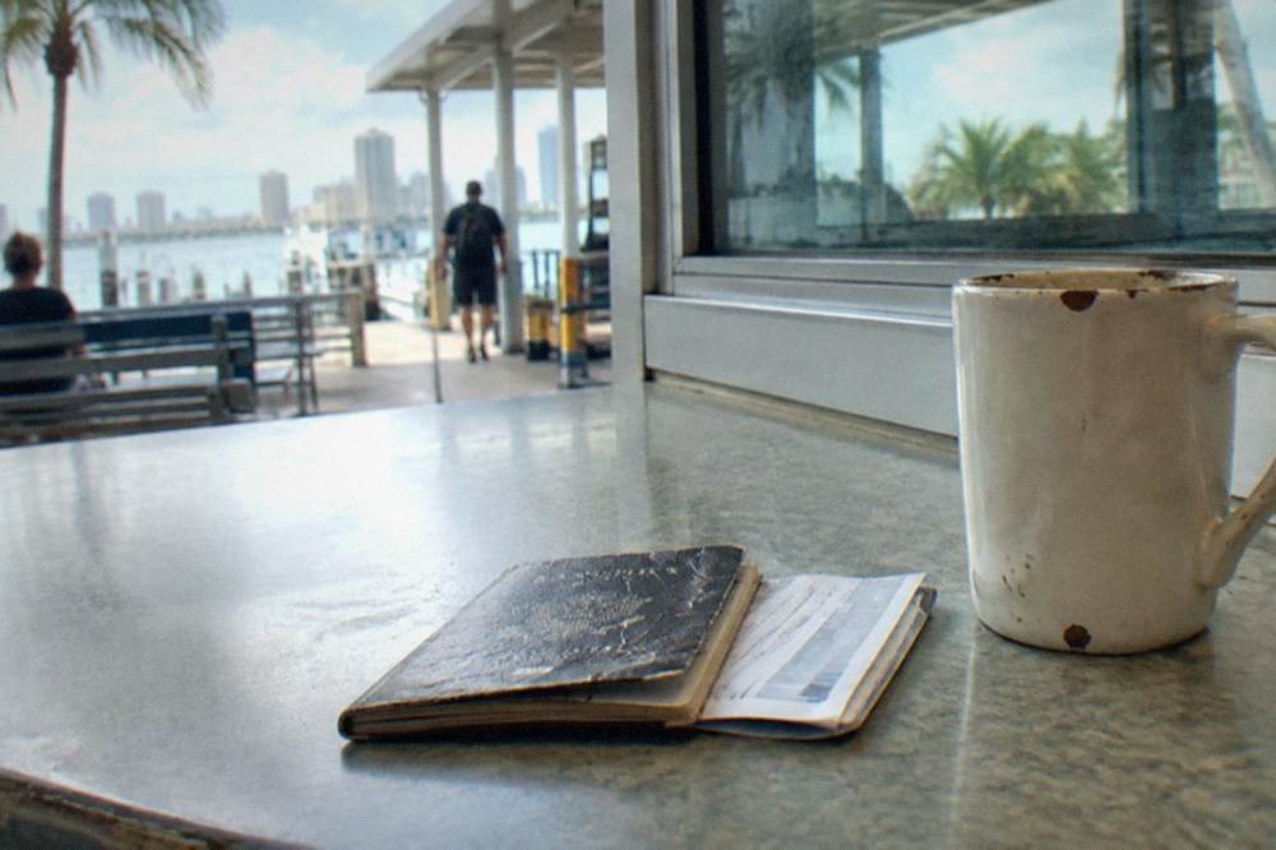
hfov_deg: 48.5
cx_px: 638
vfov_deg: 33.4
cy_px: 425
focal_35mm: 40
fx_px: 1417
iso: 200
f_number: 11
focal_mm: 40
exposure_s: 1/100
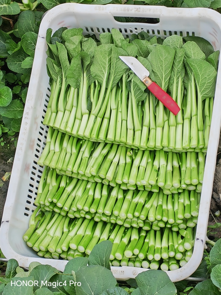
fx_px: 656
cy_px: 148
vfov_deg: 25.3
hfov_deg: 19.1
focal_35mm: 77
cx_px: 110
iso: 50
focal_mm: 5.53
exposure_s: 1/1500
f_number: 1.8
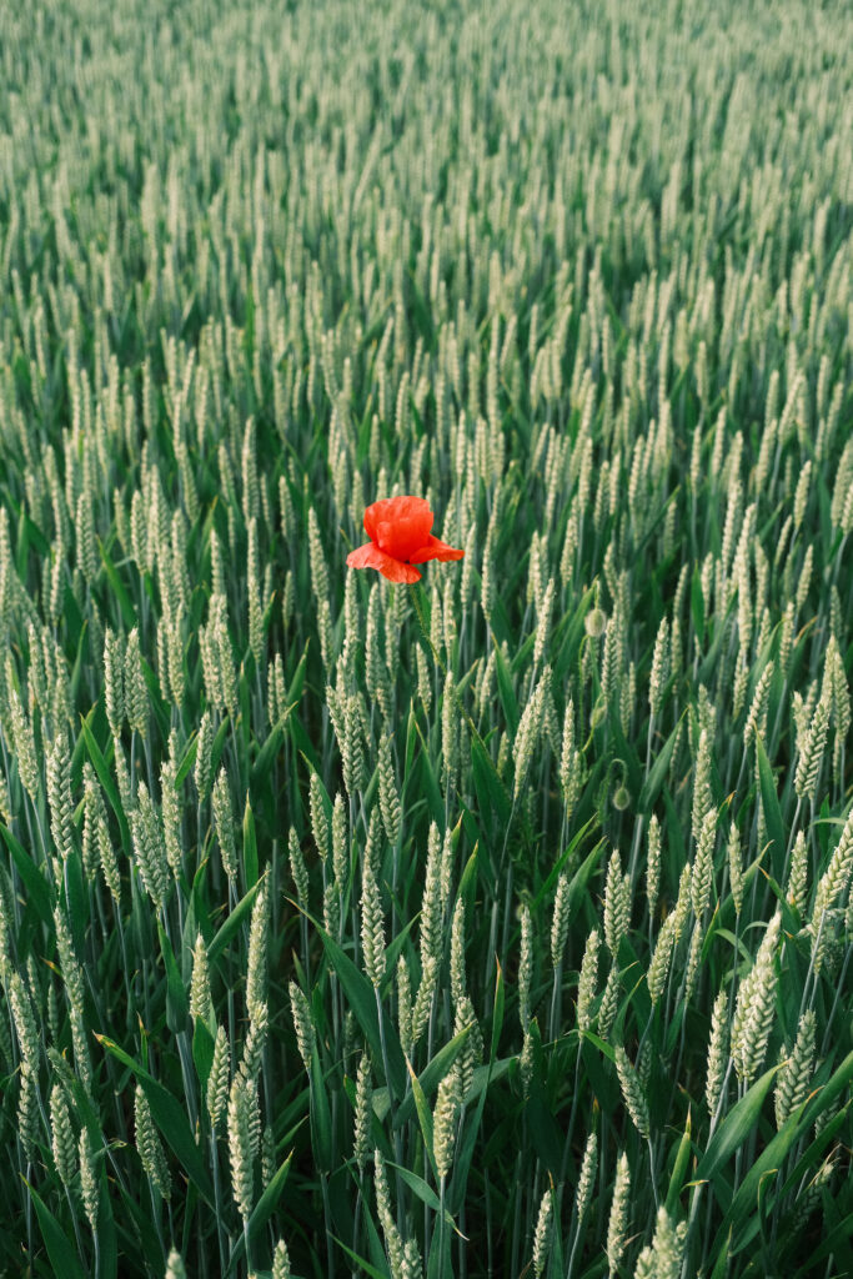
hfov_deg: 32.6
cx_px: 426
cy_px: 640
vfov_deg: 47.4
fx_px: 1457
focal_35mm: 41
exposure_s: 1/1500
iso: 500
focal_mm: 27
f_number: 4
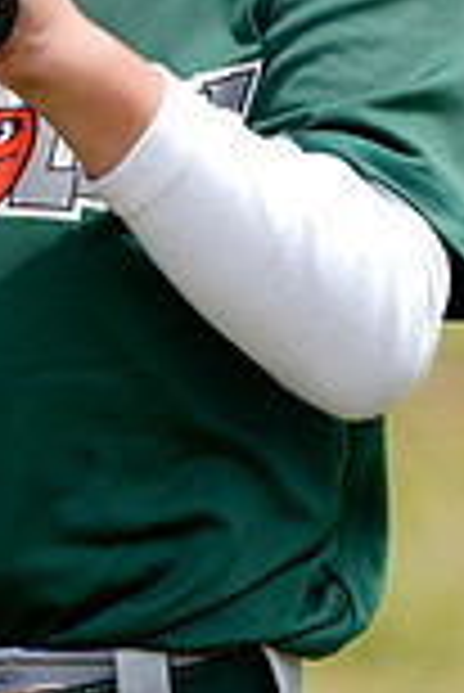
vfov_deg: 3.8
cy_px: -225
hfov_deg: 2.5
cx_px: 56
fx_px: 10435
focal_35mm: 541
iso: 50
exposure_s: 1/320
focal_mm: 144
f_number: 4.5
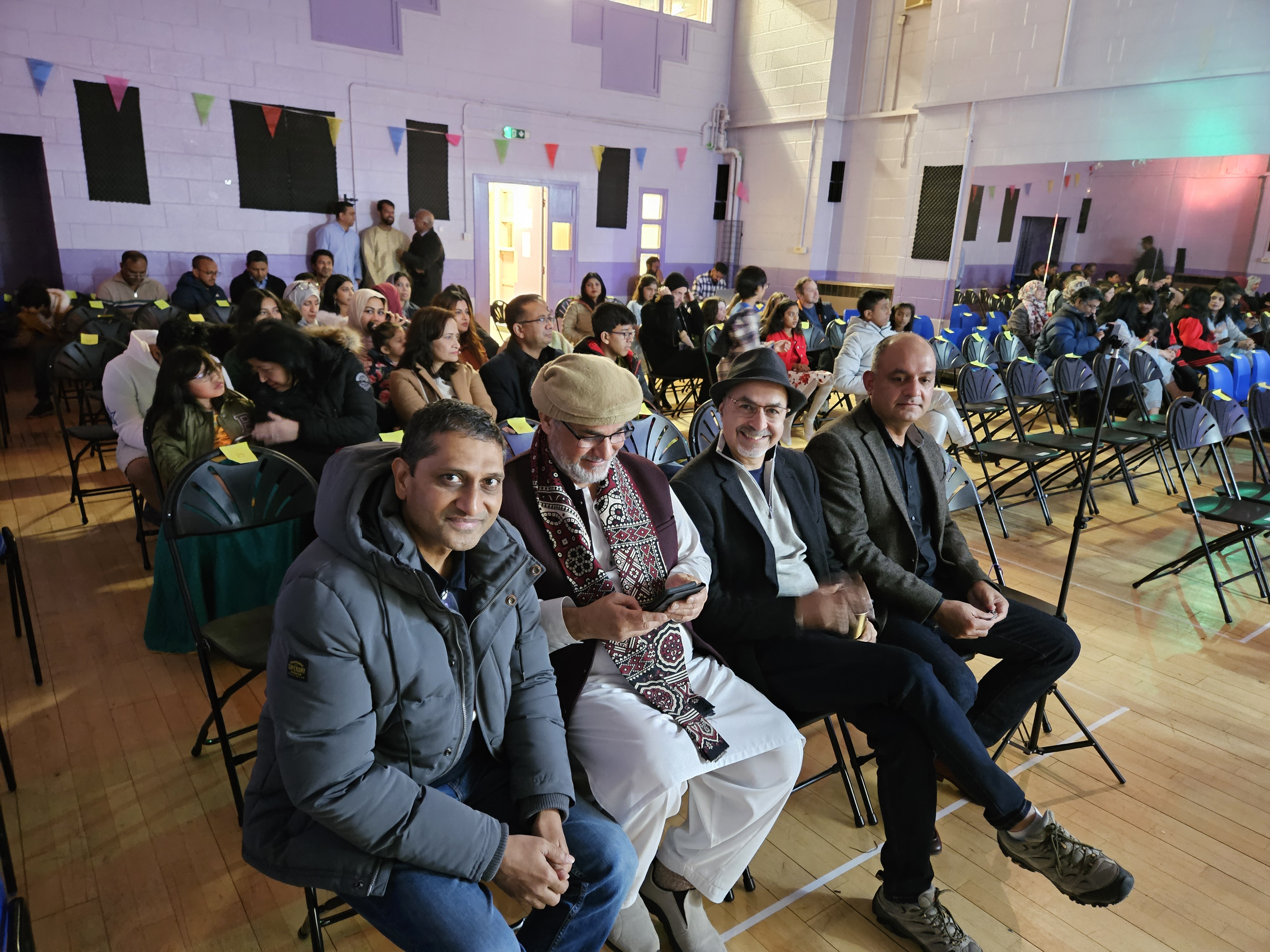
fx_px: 844
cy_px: 476
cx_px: 635
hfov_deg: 73.9
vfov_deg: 58.9
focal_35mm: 23
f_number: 1.8
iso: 2000
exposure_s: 1/17
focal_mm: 5.4
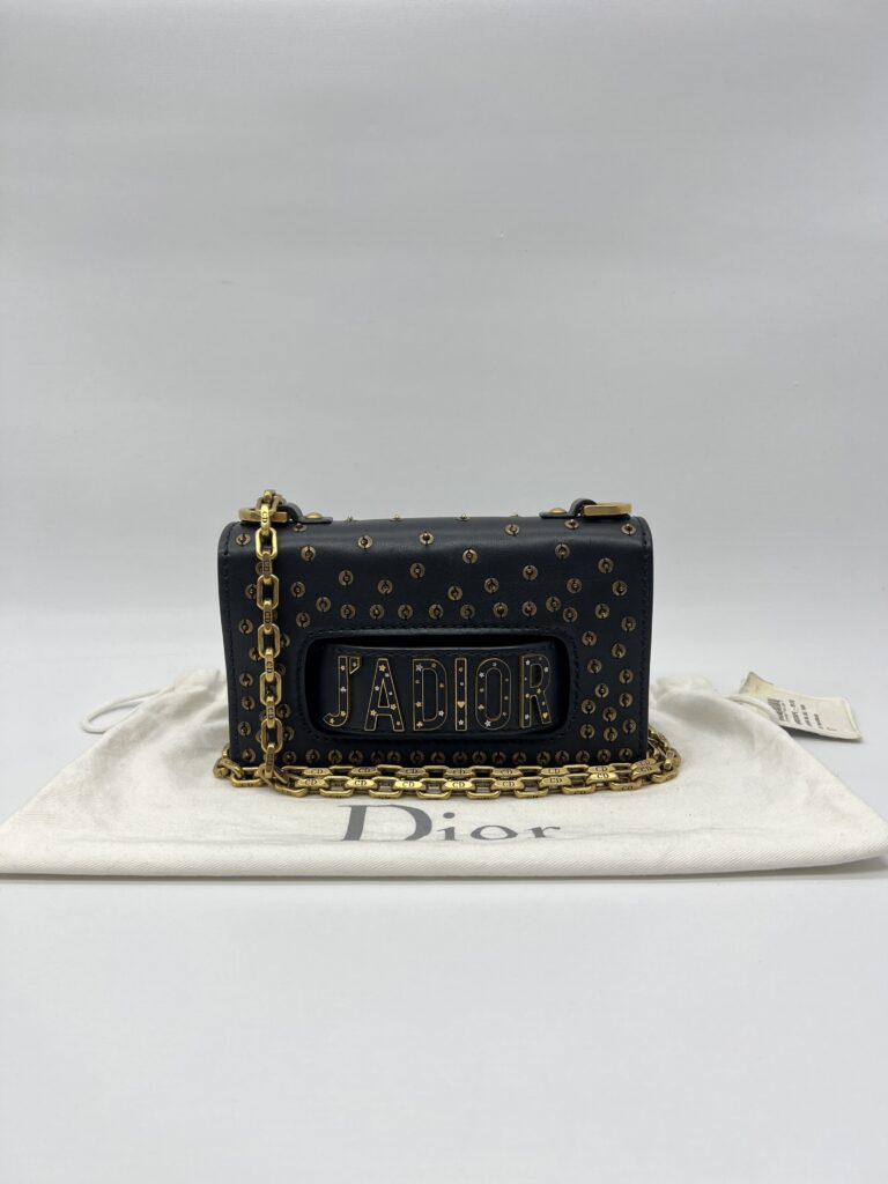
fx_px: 889
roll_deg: +0.0
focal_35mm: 26
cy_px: 592
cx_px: 444
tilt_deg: -12.1
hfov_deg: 53.1
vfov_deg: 67.3
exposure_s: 1/214
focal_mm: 5.7
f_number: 1.5
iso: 40
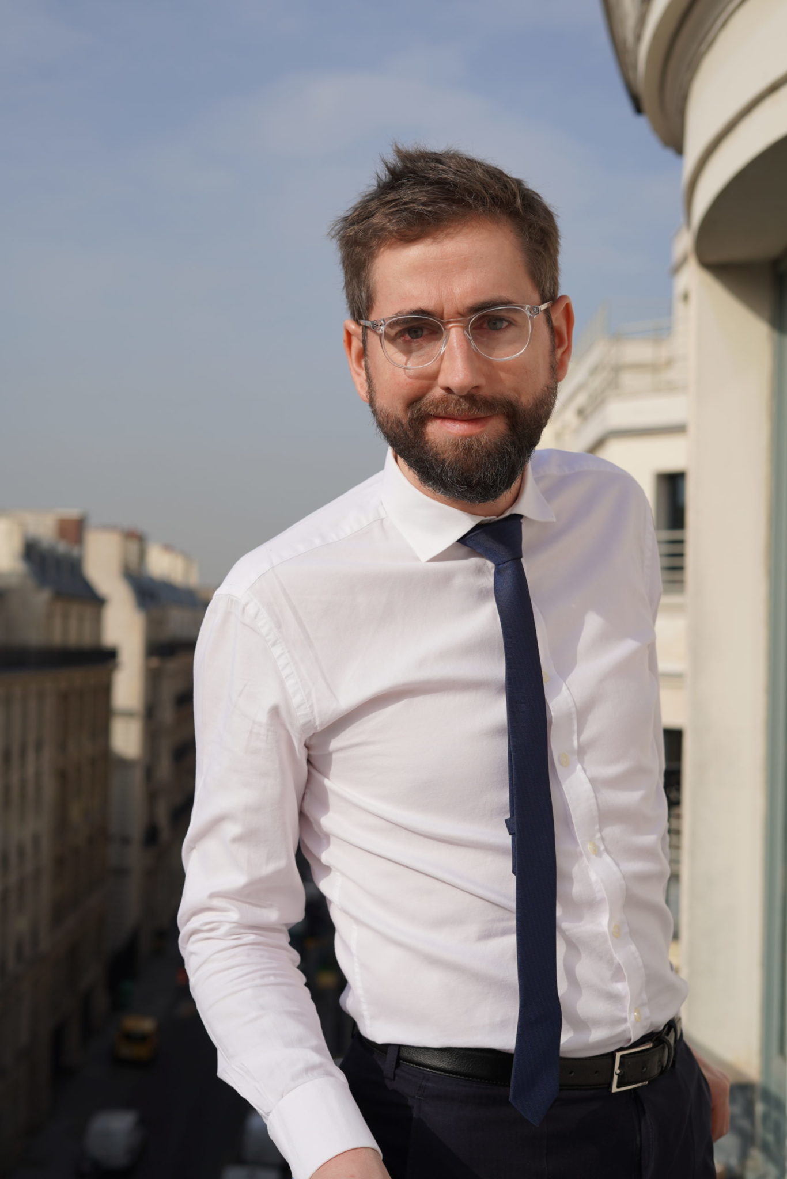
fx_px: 1639
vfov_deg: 39.6
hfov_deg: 27.0
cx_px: 394
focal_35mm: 50
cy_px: 590
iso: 100
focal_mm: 50
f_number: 5
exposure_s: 1/1000
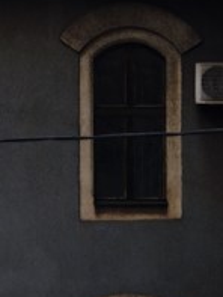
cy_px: -119
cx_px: 6
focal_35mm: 488
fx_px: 4187
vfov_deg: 4.0
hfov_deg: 3.0
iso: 50
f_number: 2
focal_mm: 8.8
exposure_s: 1/150
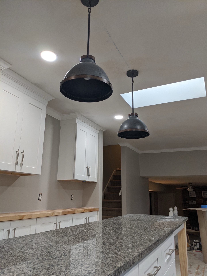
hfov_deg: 51.4
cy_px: 138
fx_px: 215
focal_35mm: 27
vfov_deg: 65.3
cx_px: 104
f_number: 1.8
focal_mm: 4.44
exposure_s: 1/120
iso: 120
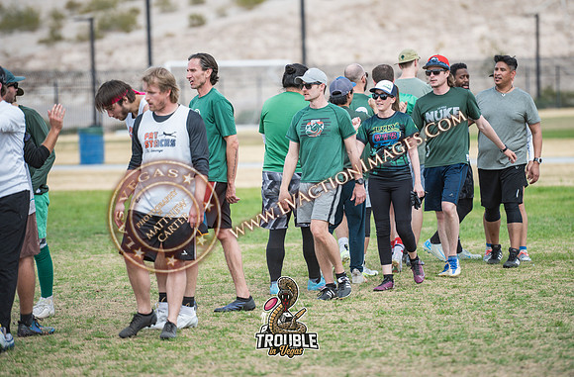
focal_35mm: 221
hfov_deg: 9.4
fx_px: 3500
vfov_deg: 6.2
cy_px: 185
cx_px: 313
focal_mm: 200
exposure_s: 1/1600
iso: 160
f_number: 3.2
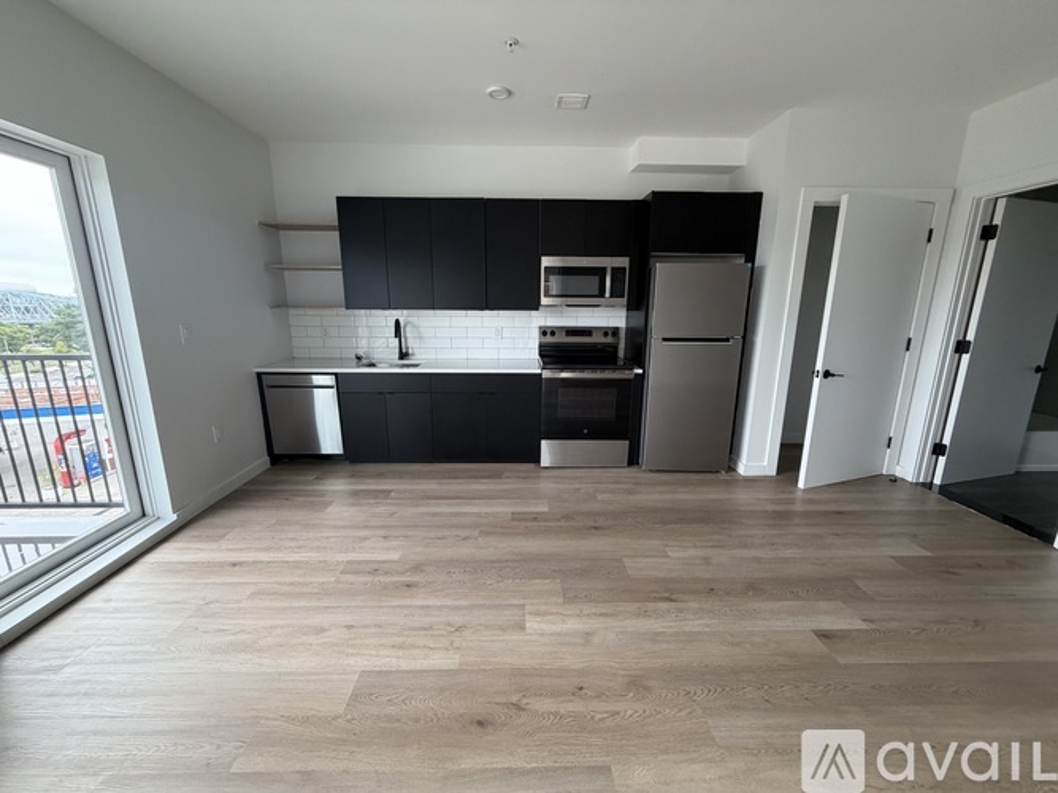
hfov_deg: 102.1
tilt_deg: -12.6
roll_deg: -0.2
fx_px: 428
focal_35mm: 14
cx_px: 529
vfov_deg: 85.7
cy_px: 396
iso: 250
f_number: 2.2
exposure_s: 1/121
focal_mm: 2.22
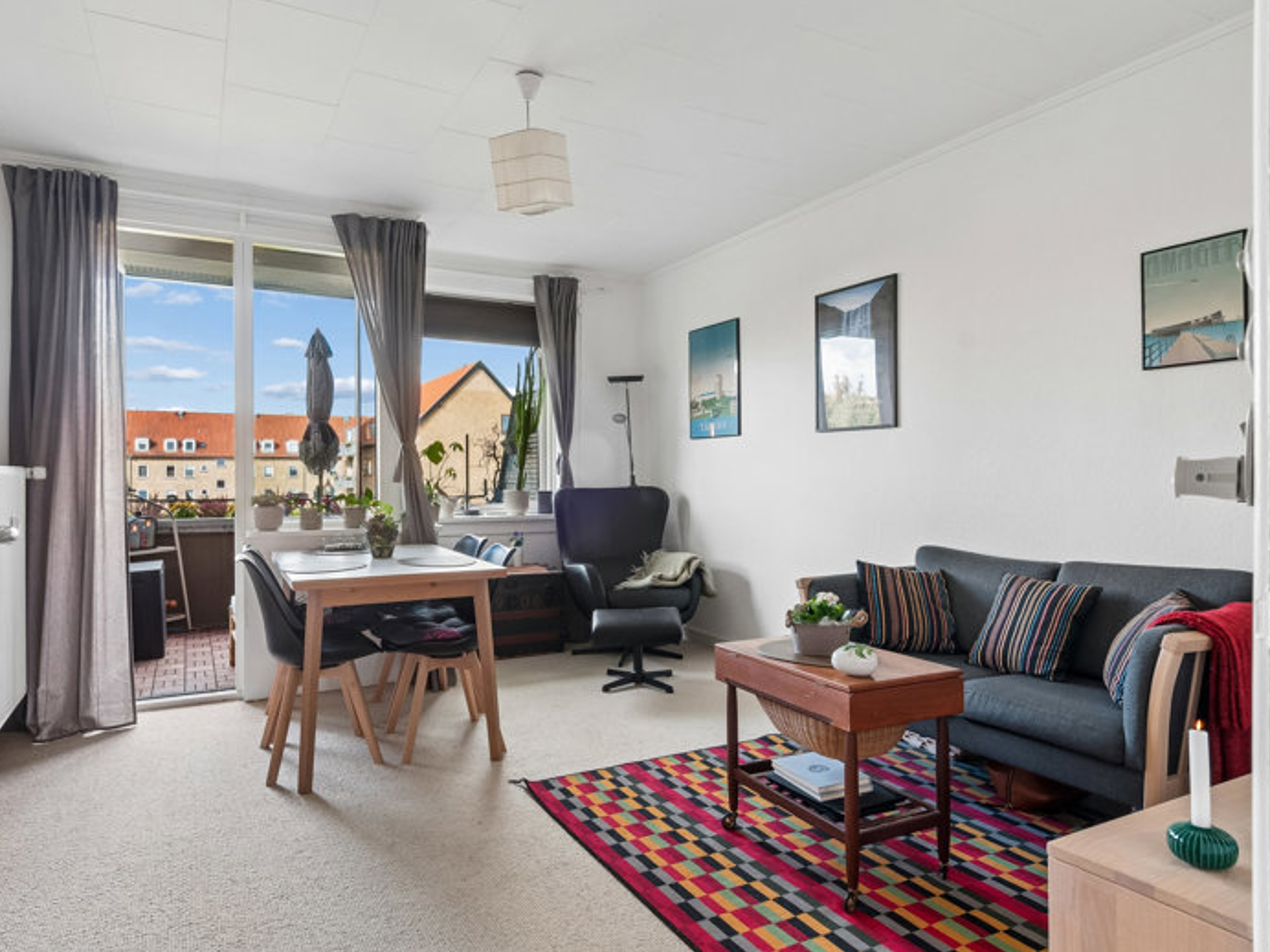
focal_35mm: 20
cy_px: 467
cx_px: 589
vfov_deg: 66.0
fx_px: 734
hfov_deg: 81.6
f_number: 10
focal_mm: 12
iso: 320
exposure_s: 1/13
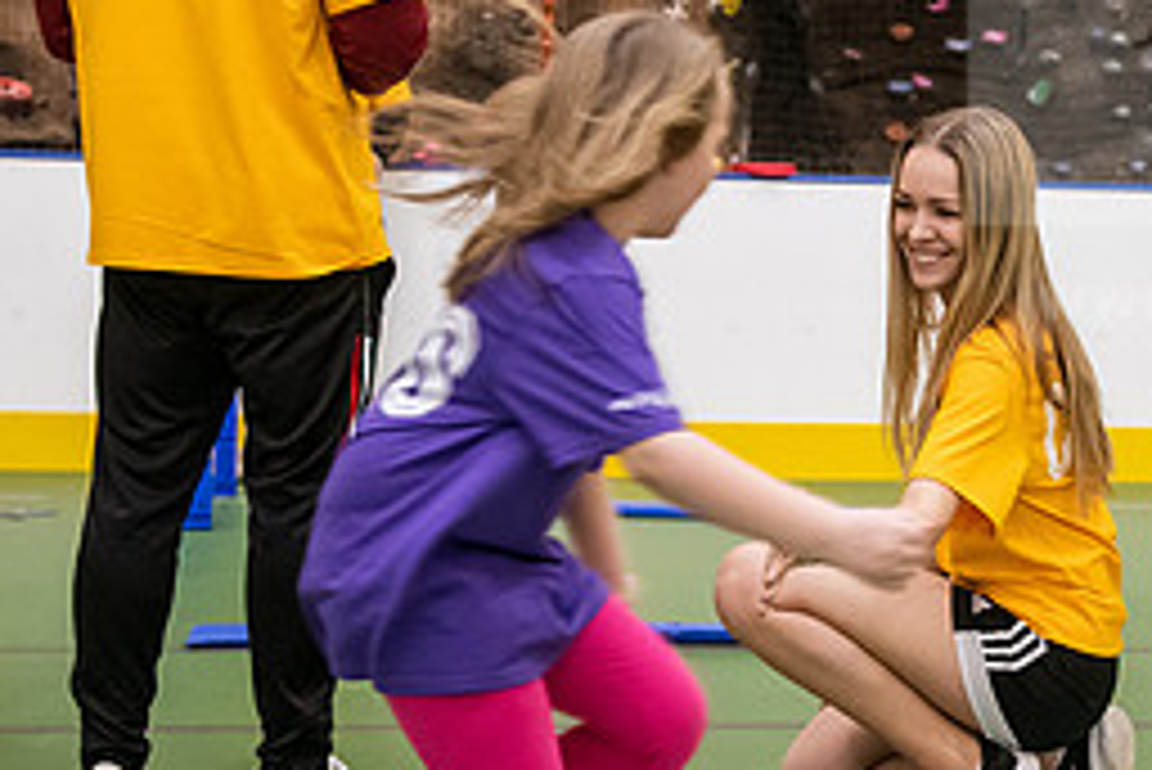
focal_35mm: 77
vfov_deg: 17.7
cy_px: 394
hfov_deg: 26.0
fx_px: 2465
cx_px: 832
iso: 3200
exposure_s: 1/200
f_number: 3.2
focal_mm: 34
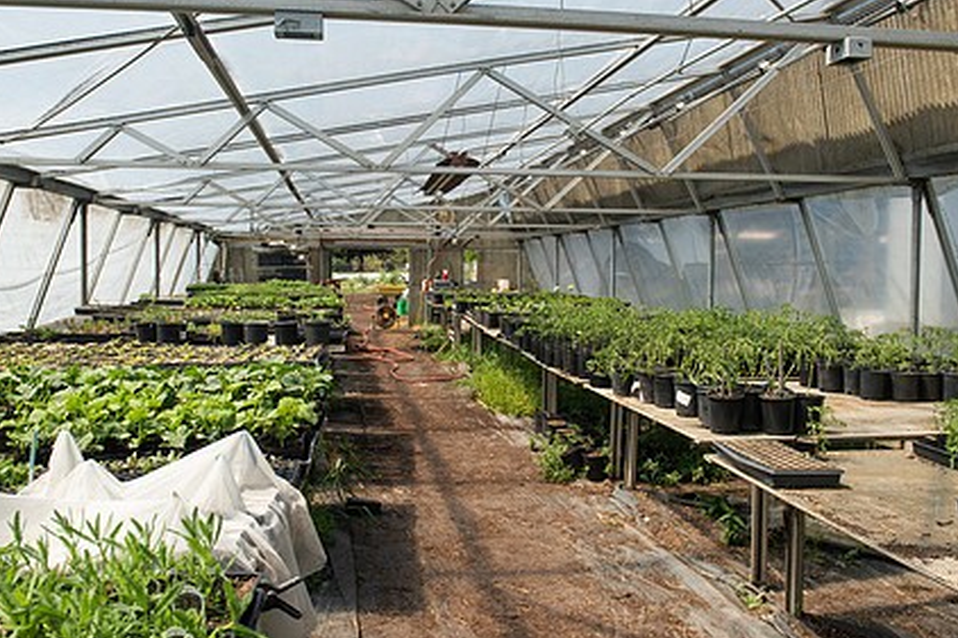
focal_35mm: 33
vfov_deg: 39.9
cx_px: 461
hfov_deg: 57.2
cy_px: 283
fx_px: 878
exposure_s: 1/3200
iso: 500
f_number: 4.5
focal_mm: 24
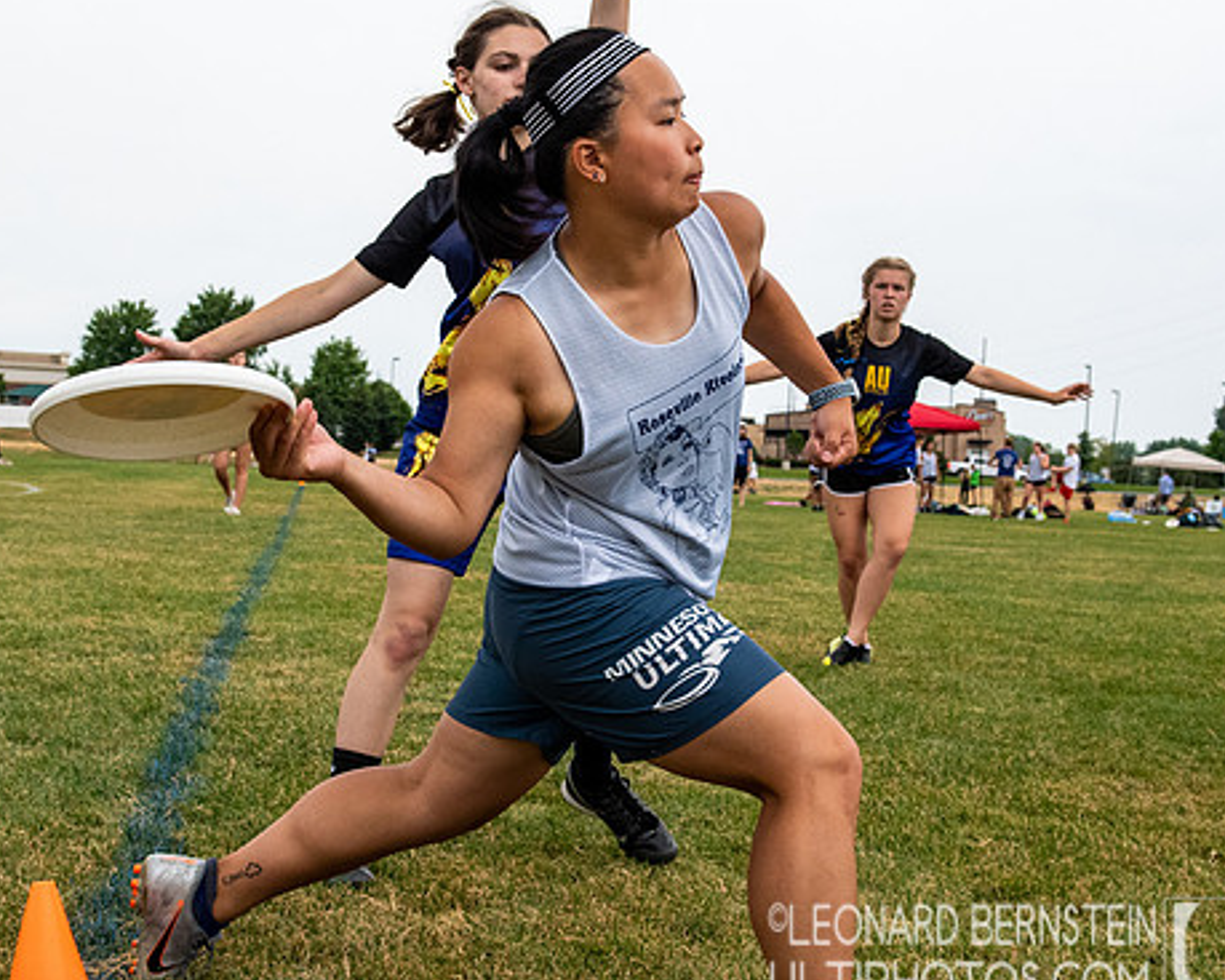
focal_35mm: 58
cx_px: 534
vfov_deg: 26.2
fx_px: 2102
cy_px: 433
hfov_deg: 32.4
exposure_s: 1/1250
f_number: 5.6
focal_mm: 28
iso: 1600
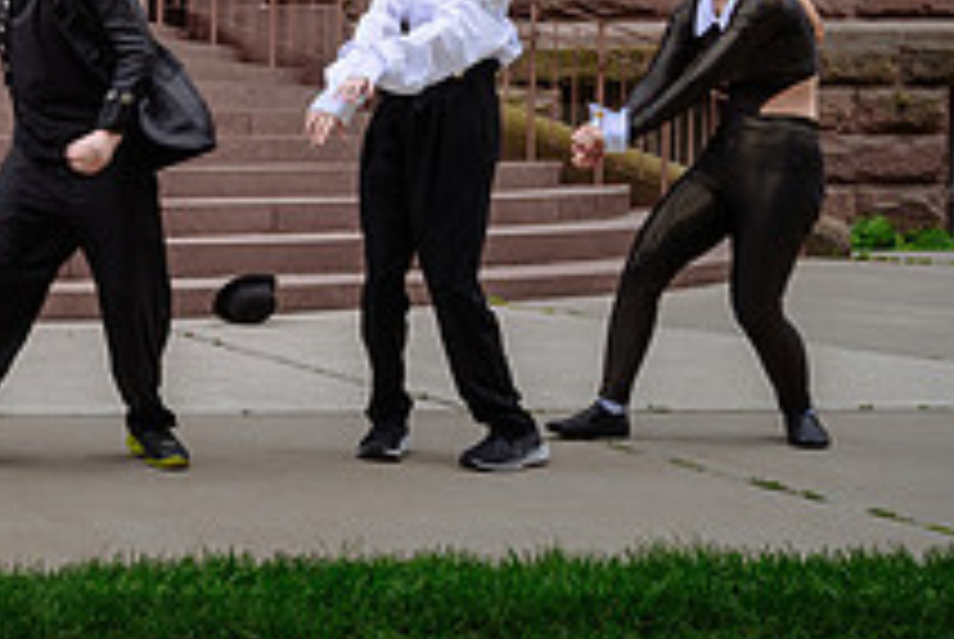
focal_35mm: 72
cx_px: -366
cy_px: 205
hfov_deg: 23.8
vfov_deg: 18.9
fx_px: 1911
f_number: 4.5
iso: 64
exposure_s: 1/100
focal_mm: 24
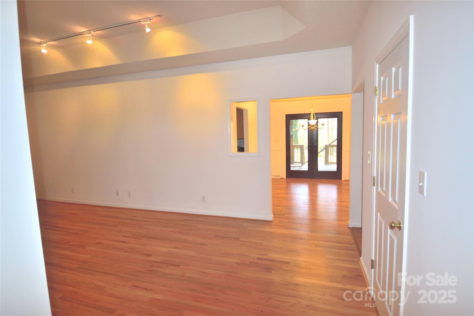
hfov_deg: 90.0
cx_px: 237
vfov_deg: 67.4
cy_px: 158
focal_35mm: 18
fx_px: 237
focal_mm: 12
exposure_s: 1/60
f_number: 4.8
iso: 400
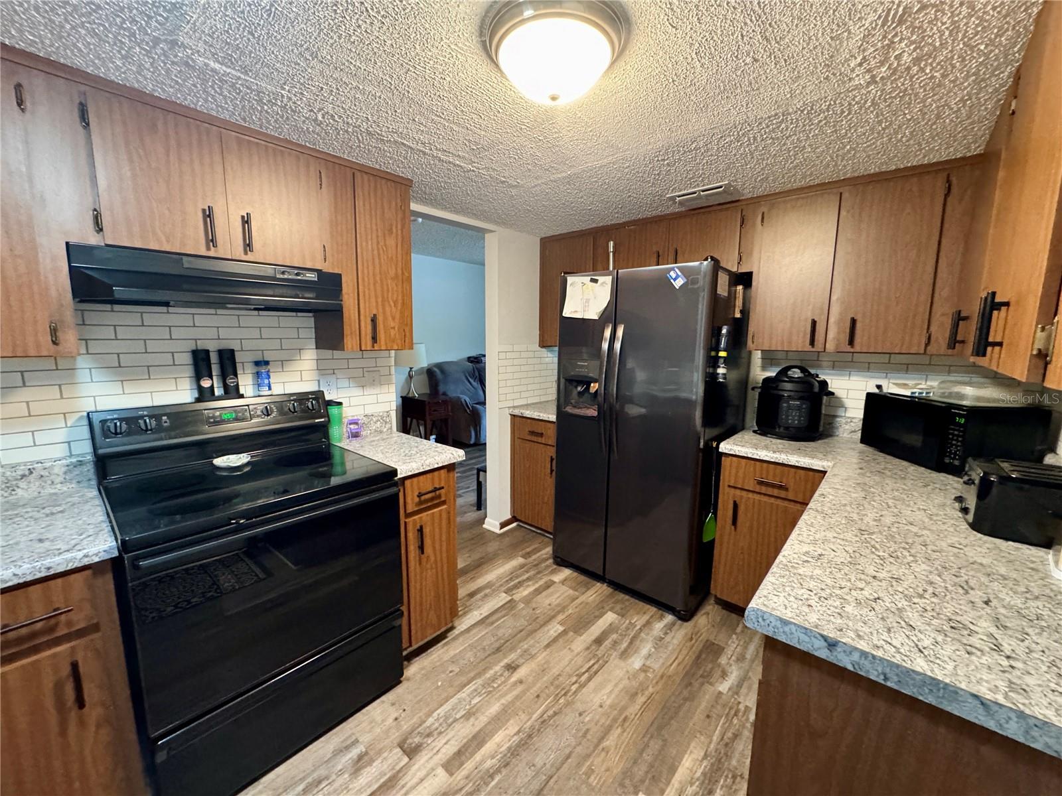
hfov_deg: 102.1
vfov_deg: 85.7
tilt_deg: -8.1
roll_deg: -0.5
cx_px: 531
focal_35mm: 14
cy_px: 398
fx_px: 430
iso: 800
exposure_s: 1/60
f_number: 2.2
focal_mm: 2.22
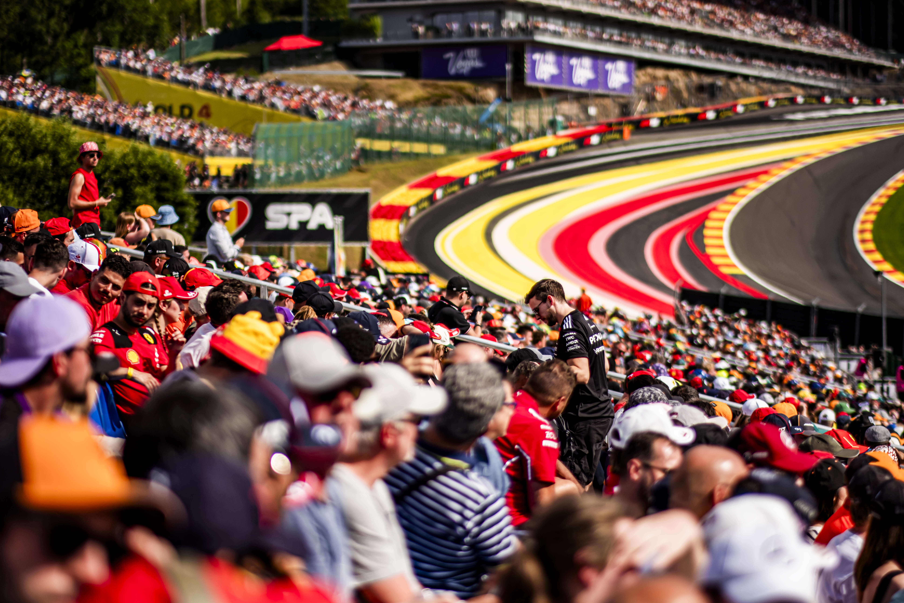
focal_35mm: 97
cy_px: 307
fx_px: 2436
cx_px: 481
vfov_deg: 14.1
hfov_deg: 21.0
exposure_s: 1/8000
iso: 125
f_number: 1.2
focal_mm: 56
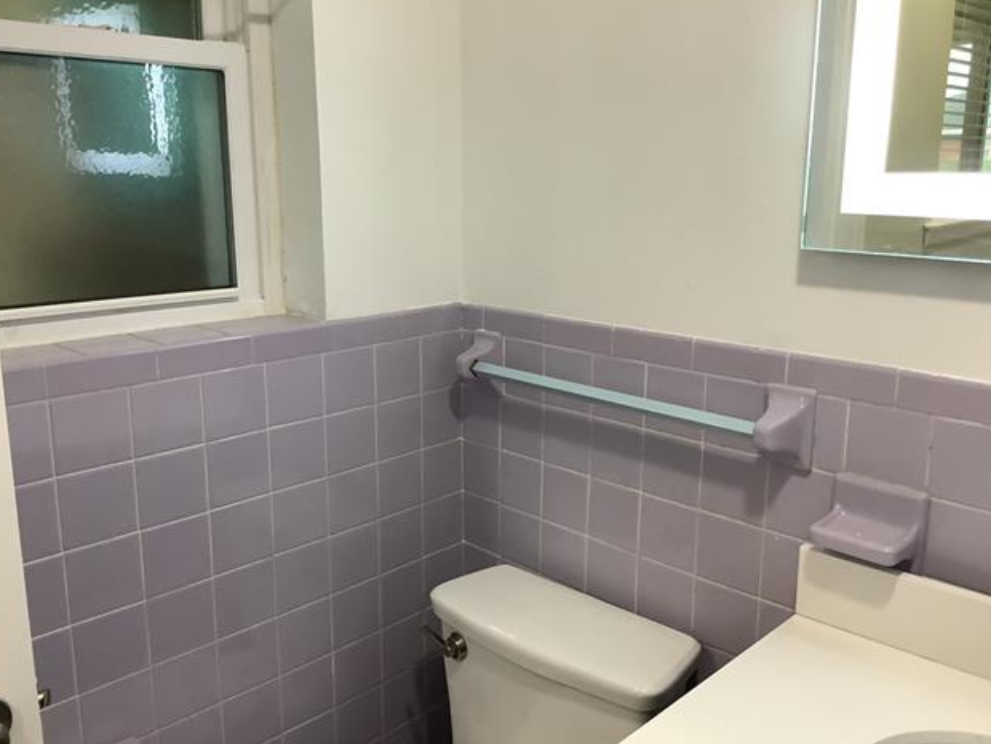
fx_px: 916
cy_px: 370
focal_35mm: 32
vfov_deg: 44.2
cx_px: 494
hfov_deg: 56.8
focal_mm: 3.3
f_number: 2.4
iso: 200
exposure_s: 1/60
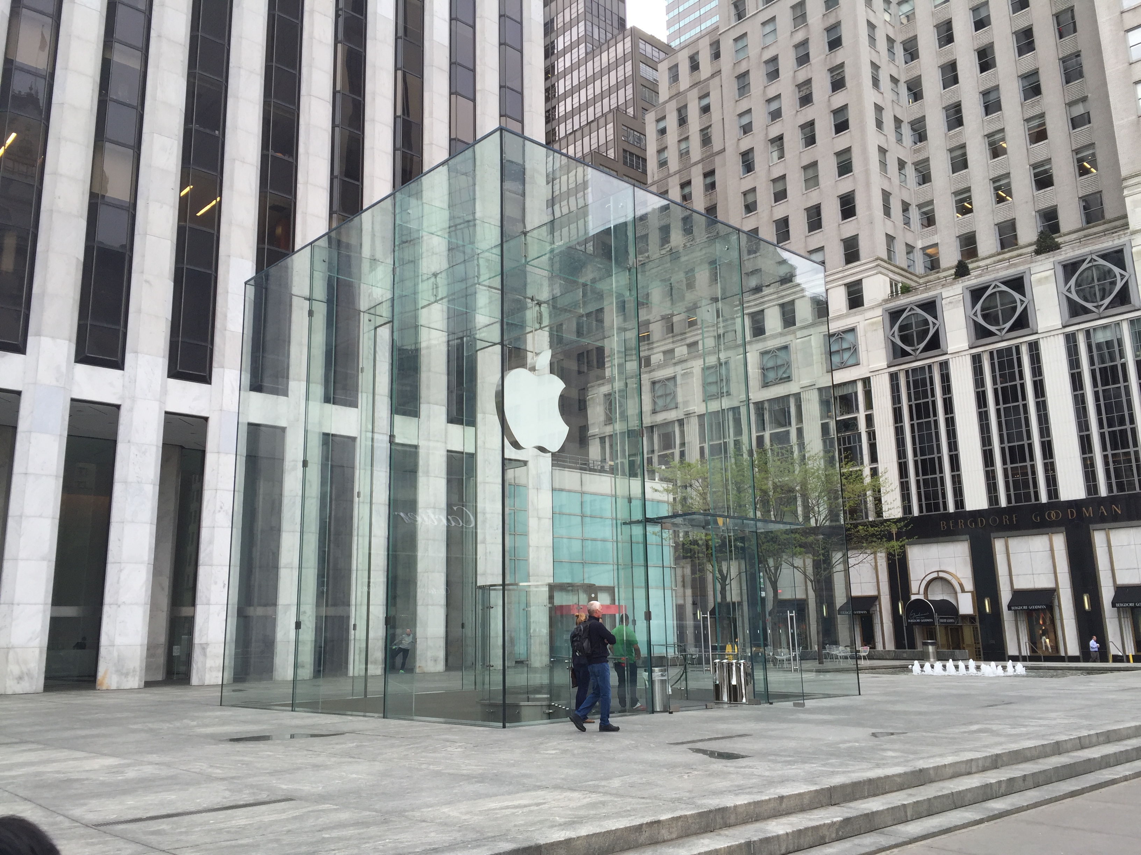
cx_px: 570
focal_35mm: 29
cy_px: 428
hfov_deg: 61.7
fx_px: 956
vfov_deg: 48.2
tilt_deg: +13.2
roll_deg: +0.4
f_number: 2.2
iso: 32
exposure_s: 1/311
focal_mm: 4.15
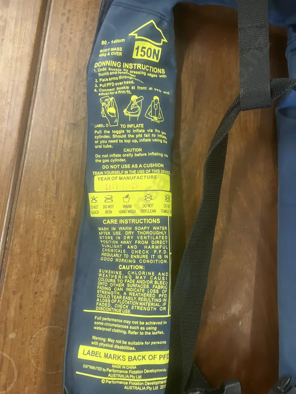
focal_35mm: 28
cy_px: 197
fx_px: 319
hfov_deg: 49.7
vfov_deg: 63.4
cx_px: 148
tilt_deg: -83.8
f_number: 1.8
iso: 320
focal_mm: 3.99
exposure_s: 1/33
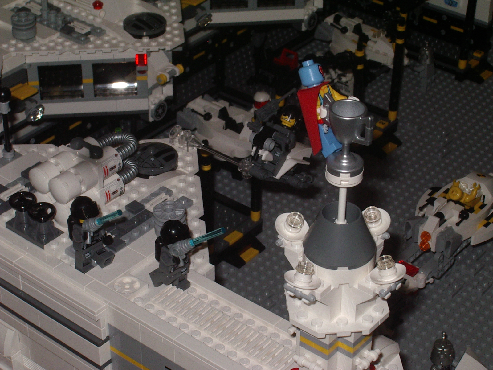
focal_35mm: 88
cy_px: 185
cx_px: 246
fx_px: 1253
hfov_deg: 22.3
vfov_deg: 16.8
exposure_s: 1/80
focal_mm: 13.3
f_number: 7.6
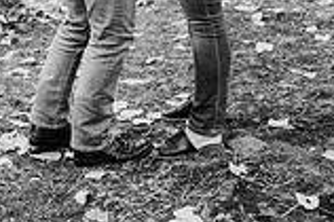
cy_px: -125
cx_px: -5
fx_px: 945
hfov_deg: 19.4
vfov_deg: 12.6
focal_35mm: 102
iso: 1000
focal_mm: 24
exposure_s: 1/500
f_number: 2.8
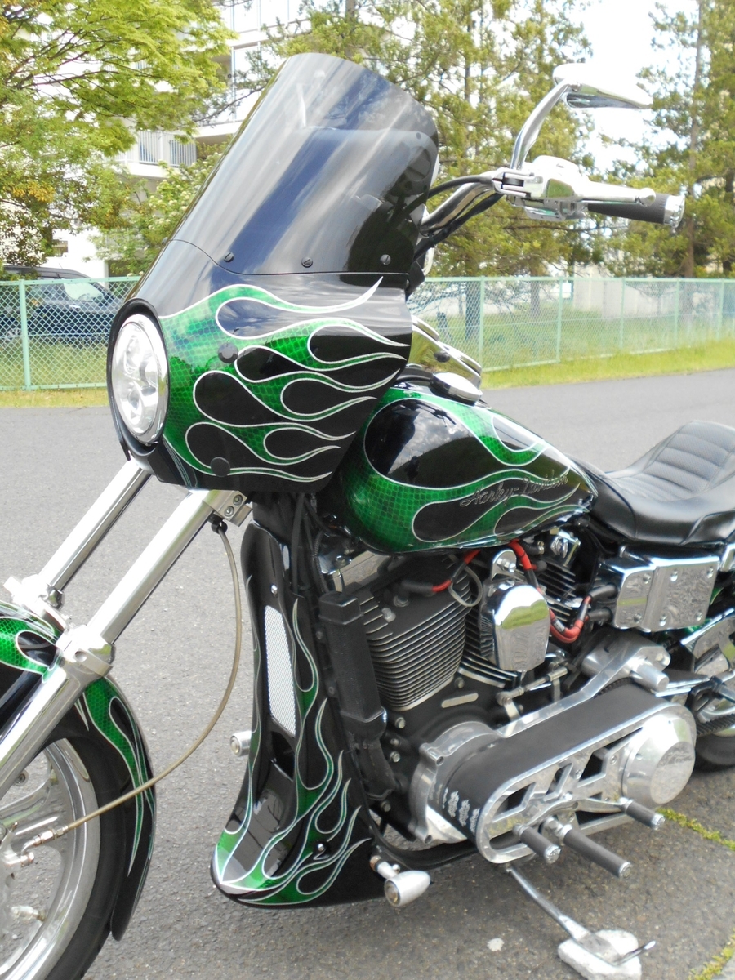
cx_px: 368
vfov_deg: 47.9
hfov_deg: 36.8
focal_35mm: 39
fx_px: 1104
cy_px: 490
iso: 220
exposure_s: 1/250
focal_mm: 6.7
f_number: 3.9
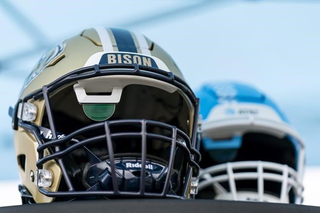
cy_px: 106
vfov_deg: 13.3
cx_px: 160
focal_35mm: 103
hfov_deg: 19.8
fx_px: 915
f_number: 2.8
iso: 400
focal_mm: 103
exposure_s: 1/1250
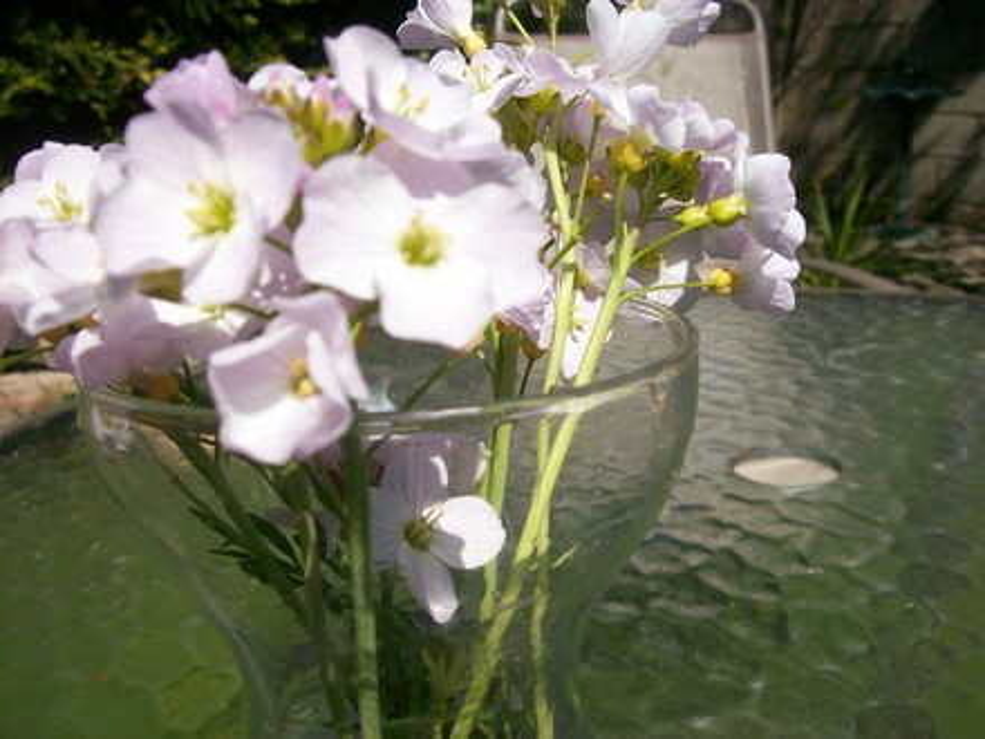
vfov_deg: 39.7
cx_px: 492
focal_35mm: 36
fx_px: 1024
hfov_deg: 51.4
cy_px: 370
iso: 80
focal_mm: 6
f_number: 4.8
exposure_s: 1/982
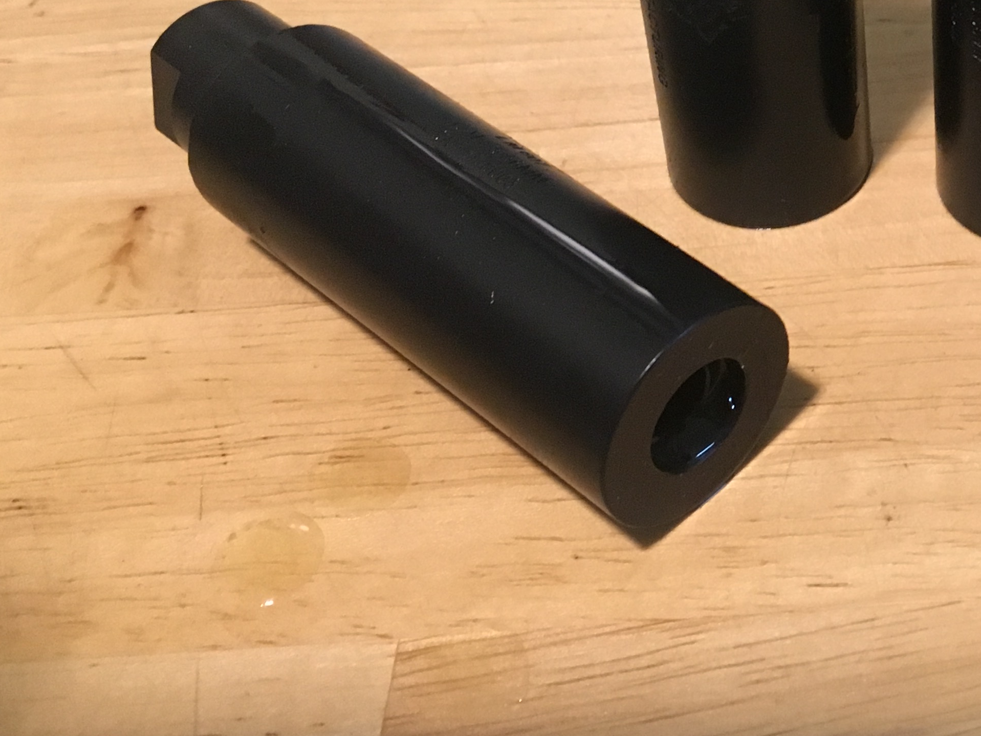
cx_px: 939
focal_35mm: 61
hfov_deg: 29.9
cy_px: 138
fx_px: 1729
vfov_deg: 23.6
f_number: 2.2
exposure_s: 1/30
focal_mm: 4.15
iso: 200
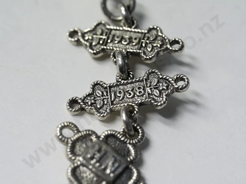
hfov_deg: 16.4
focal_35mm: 120
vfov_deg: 12.3
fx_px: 853
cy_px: 92
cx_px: 123
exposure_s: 1/125
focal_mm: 60
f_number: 5.6
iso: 3200
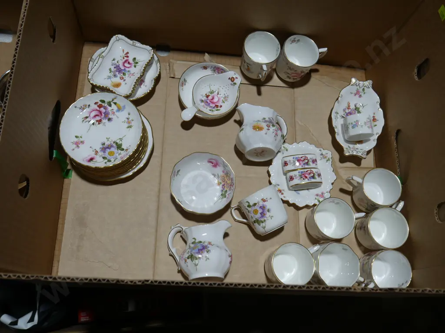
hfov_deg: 56.8
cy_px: 166
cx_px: 222
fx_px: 411
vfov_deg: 44.2
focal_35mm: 32
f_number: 4.5
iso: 200
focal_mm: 16
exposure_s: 1/160
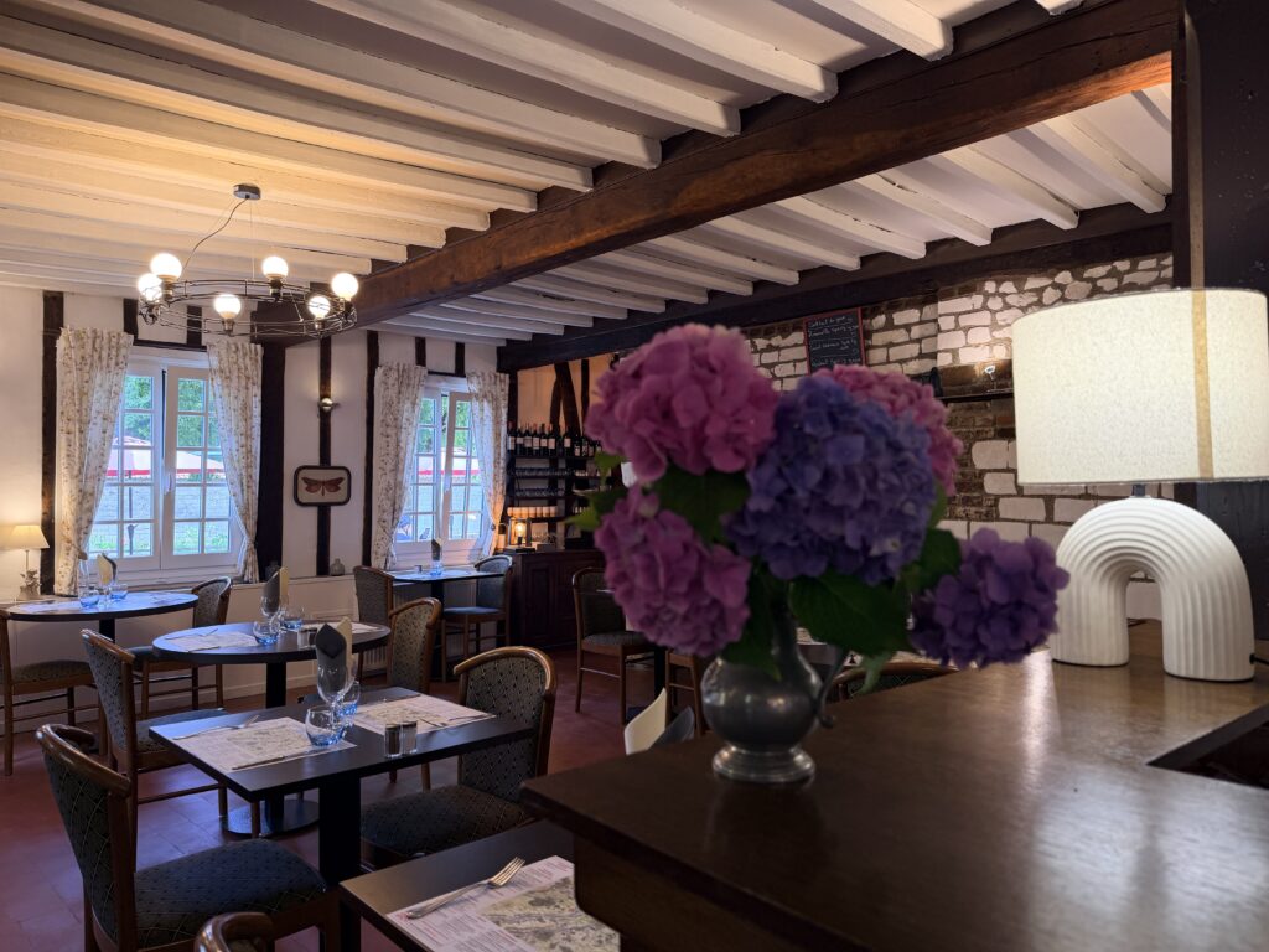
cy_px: 476
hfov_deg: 71.6
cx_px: 634
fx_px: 880
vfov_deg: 56.8
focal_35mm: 24
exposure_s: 1/100
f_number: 1.78
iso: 80
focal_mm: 6.76
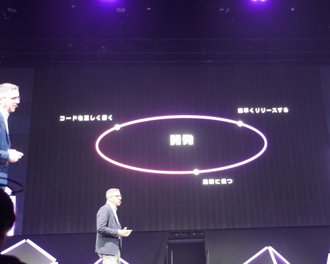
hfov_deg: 39.4
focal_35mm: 47
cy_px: 133
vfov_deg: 32.0
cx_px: 187
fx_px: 460
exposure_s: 1/50
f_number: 4
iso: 2500
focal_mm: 27.4
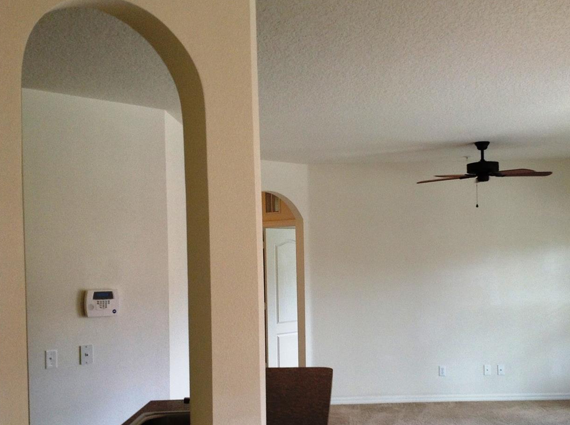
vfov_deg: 31.3
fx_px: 756
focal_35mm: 46
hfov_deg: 41.0
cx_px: 363
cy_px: 263
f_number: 2.4
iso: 80
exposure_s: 1/60
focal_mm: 4.28
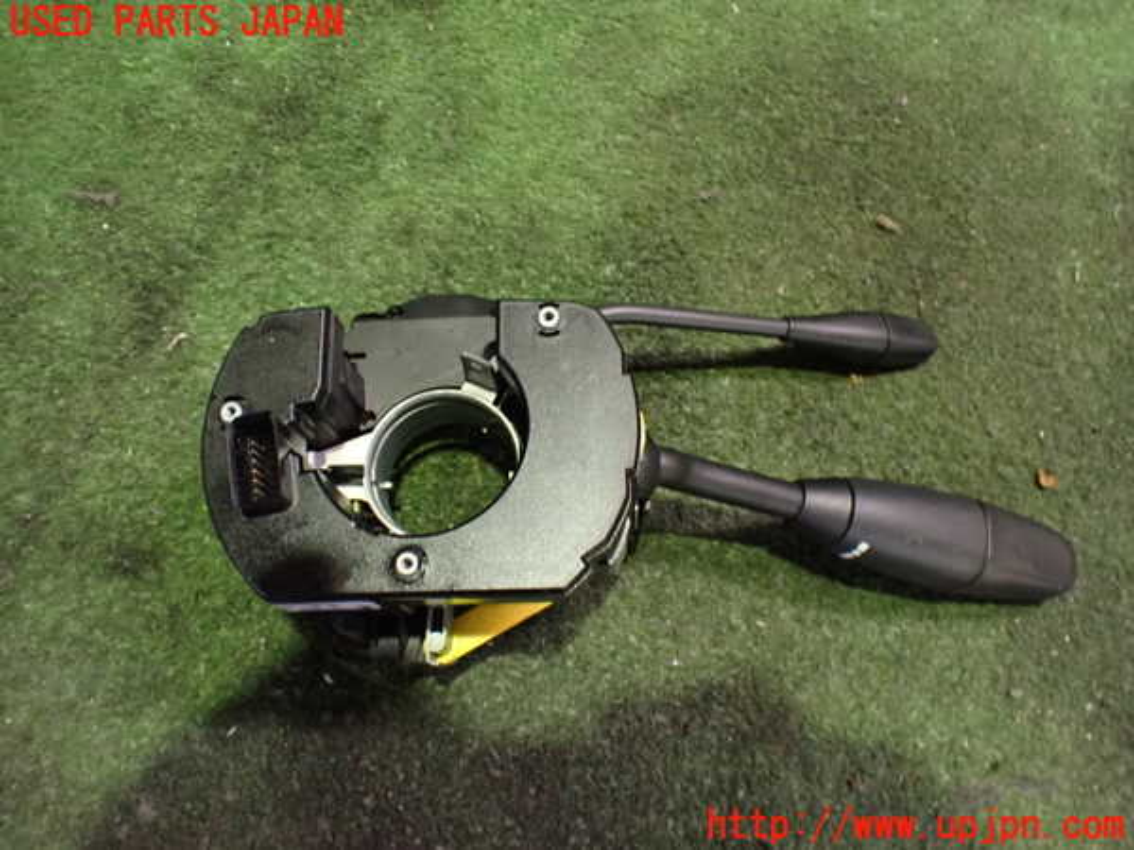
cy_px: 425
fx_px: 983
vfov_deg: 46.8
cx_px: 567
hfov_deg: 60.0
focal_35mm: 30
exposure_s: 1/30
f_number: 2.3
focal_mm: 5.4
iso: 1250
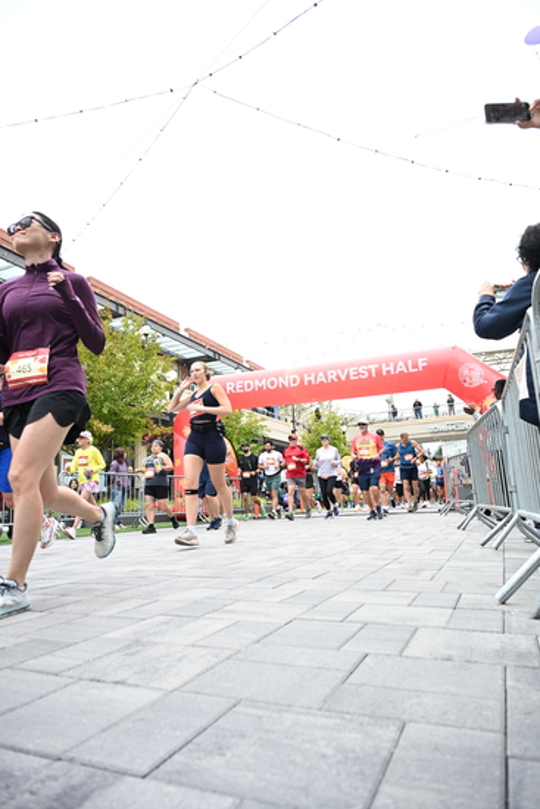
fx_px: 540
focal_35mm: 24
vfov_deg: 73.7
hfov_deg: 53.2
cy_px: 404
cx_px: 270
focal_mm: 24
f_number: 4
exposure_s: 1/640
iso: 2000
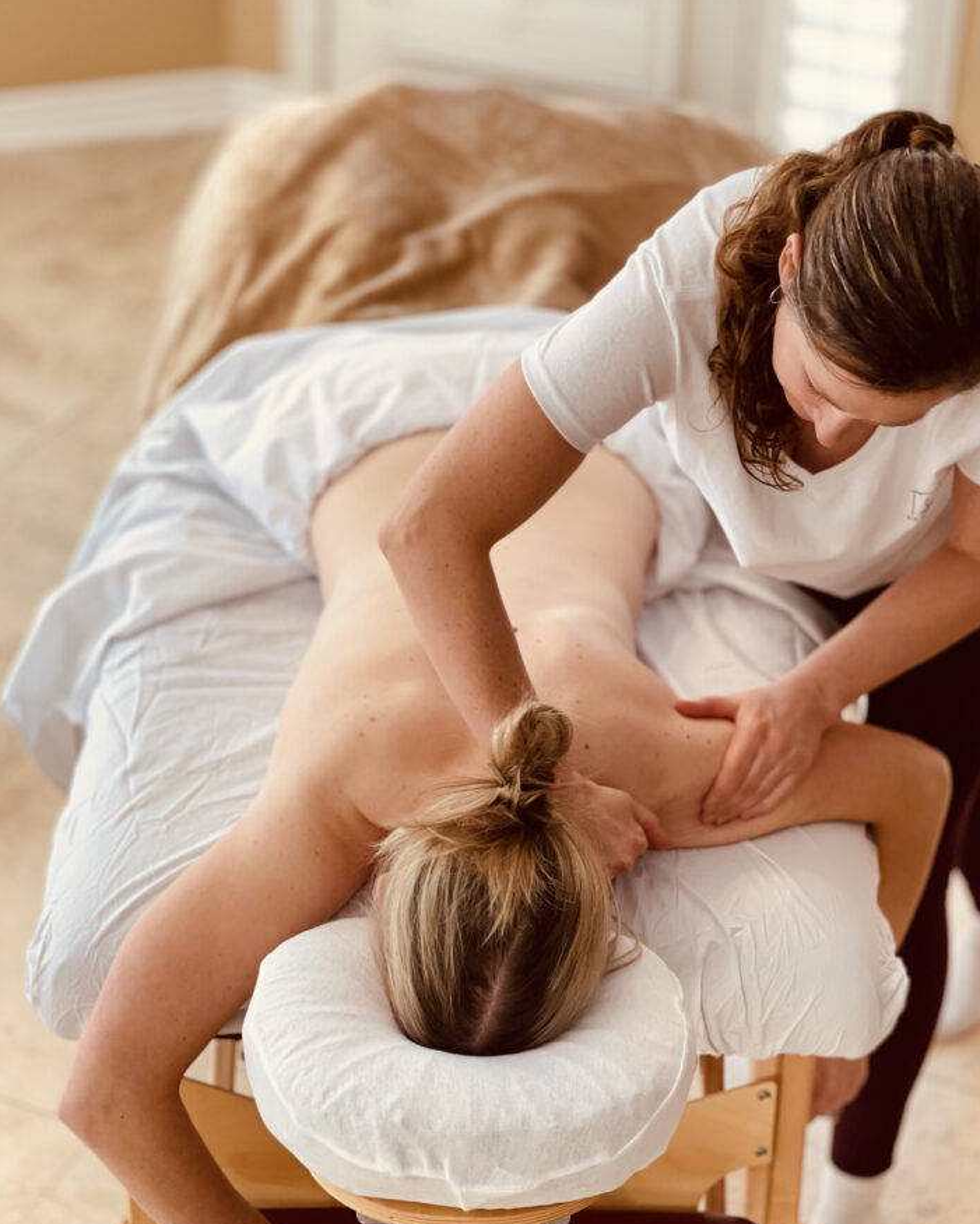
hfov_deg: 21.0
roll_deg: -1.7
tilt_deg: -32.7
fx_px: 2646
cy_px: 686
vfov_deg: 26.0
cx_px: 512
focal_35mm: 73
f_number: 2.2
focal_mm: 7.5
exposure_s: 1/120
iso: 160
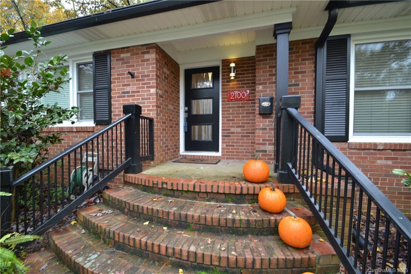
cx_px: 206
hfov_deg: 100.4
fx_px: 171
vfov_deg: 77.3
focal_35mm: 15
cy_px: 137
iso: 400
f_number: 5.6
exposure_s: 1/50
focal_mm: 10
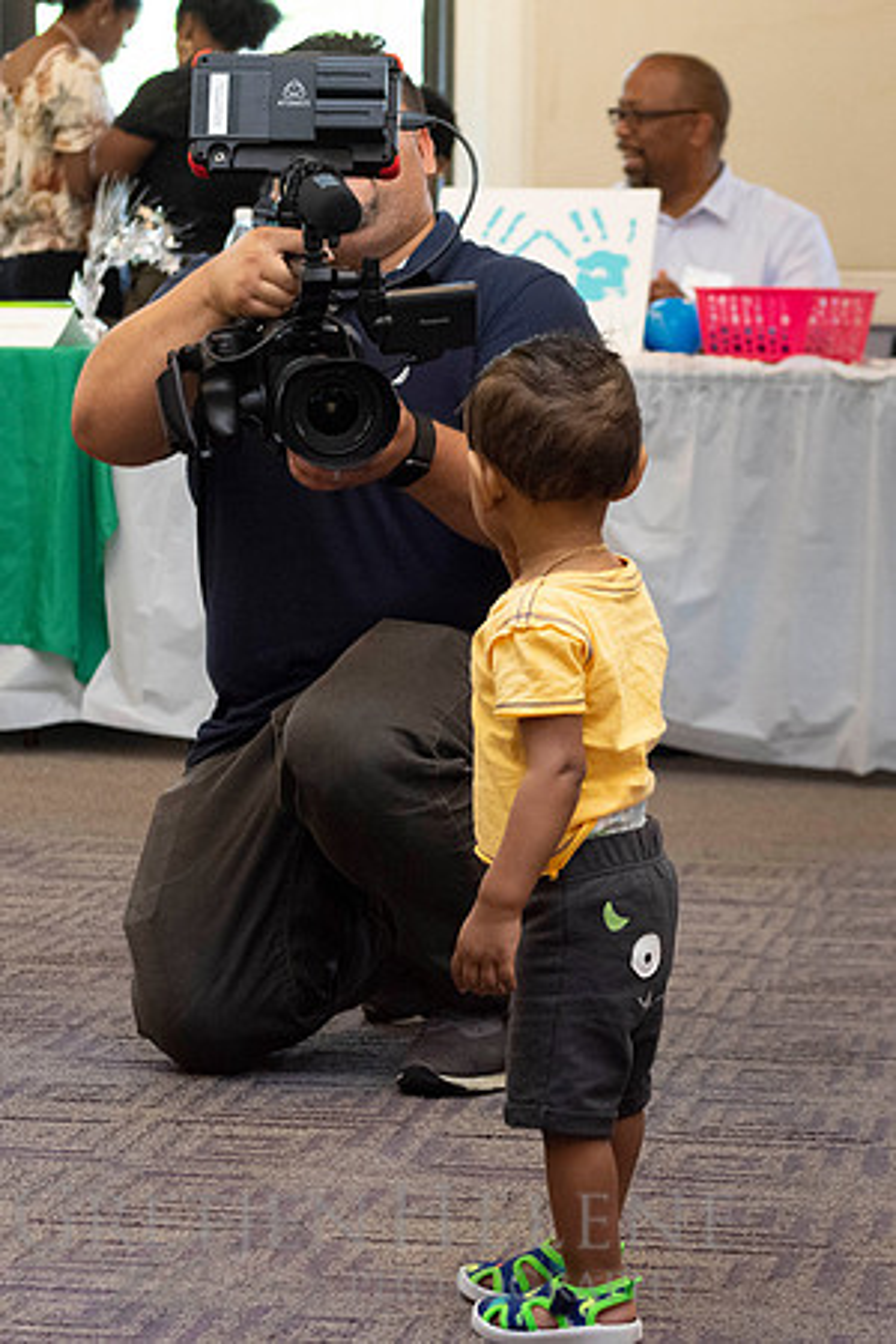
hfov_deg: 12.7
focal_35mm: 108
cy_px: 672
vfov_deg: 18.9
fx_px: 4032
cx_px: 562
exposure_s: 1/160
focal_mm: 48
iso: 2000
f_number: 4
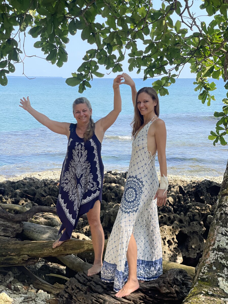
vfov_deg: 30.3
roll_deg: +0.4
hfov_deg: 22.9
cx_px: 114
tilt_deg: -6.6
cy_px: 152
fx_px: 562
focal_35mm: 64
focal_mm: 7.5
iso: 32
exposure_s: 1/477
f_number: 2.2
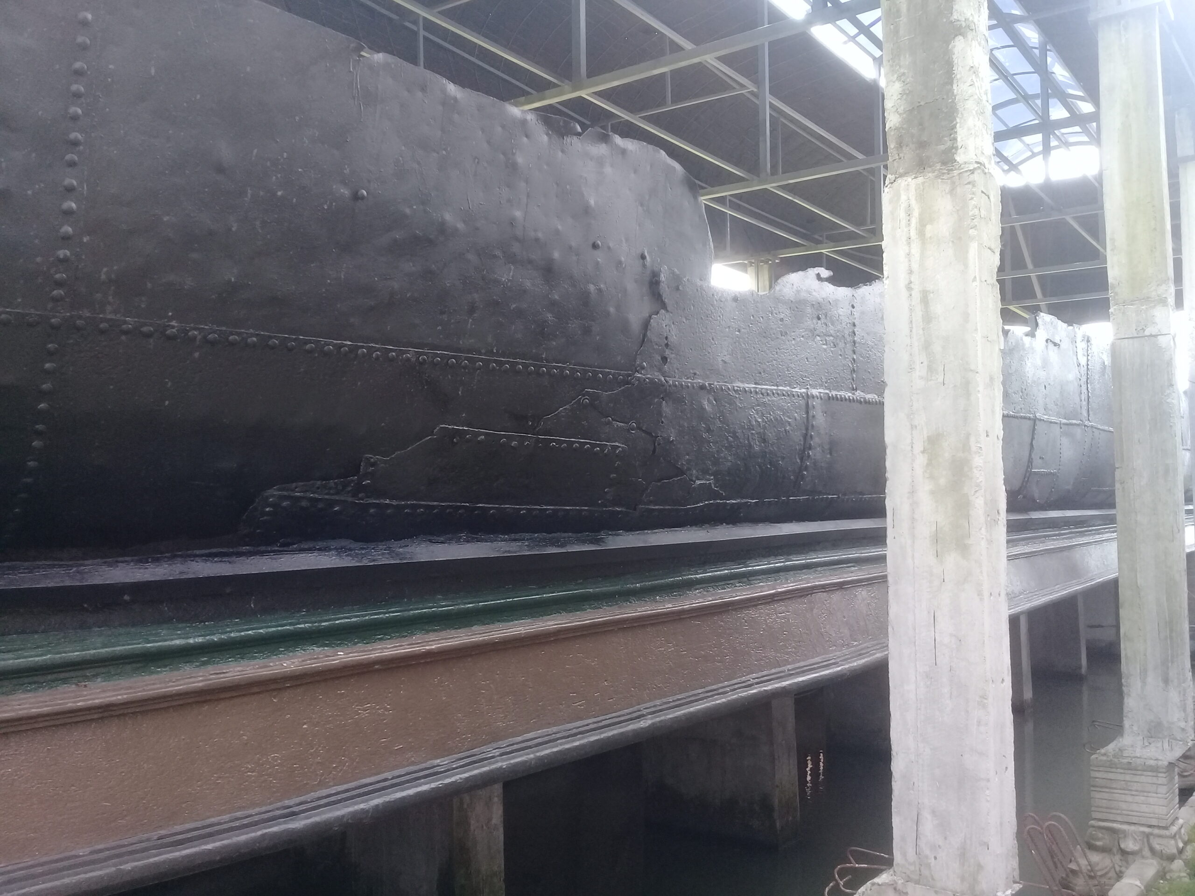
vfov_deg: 45.4
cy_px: 448
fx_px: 1070
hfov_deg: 58.4
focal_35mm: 31
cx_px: 598
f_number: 2.2
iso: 64
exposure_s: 1/100
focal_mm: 3.3
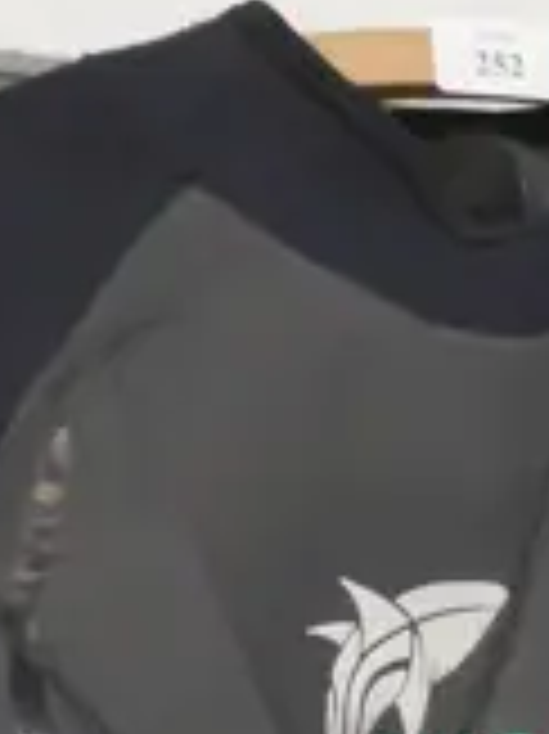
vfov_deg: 8.8
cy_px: 2098
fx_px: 4002
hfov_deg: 7.8
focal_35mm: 189
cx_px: 610
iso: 2000
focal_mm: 15
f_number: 3.6
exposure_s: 1/60
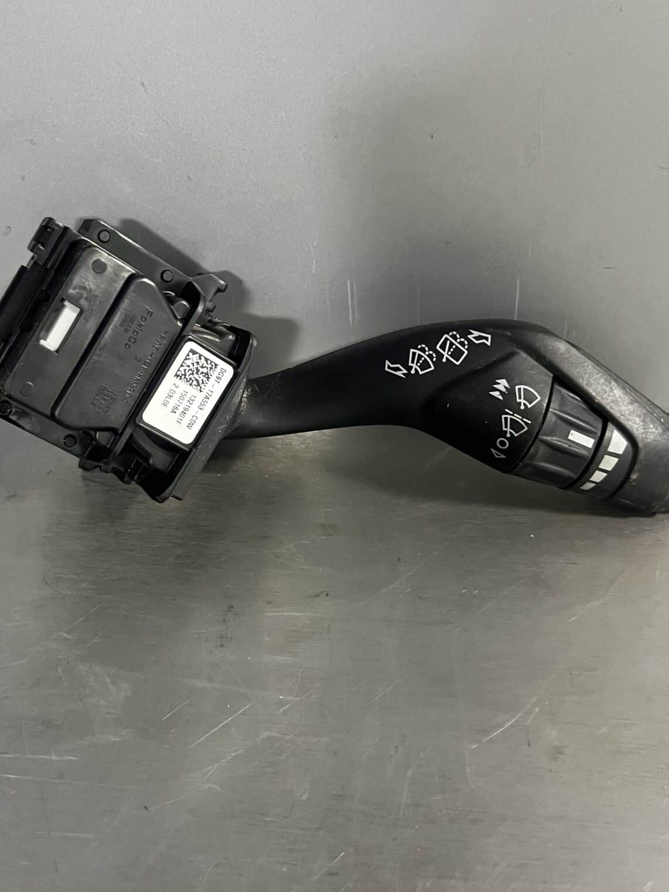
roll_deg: +0.3
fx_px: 902
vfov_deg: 52.6
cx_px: 352
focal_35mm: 35
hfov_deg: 40.7
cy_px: 442
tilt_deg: -41.1
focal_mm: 5.1
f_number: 1.6
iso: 400
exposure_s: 1/50
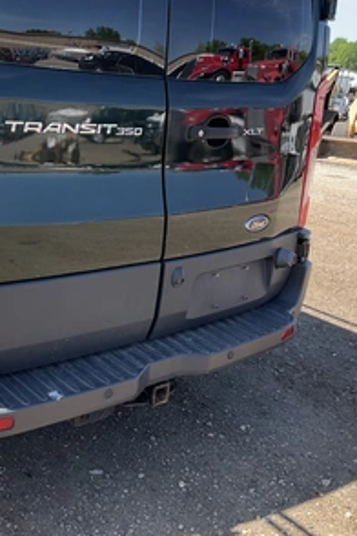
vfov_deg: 47.4
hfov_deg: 32.3
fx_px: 610
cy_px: 266
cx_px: 117
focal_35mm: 41
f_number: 1.8
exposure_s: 1/415
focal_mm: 3
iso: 25
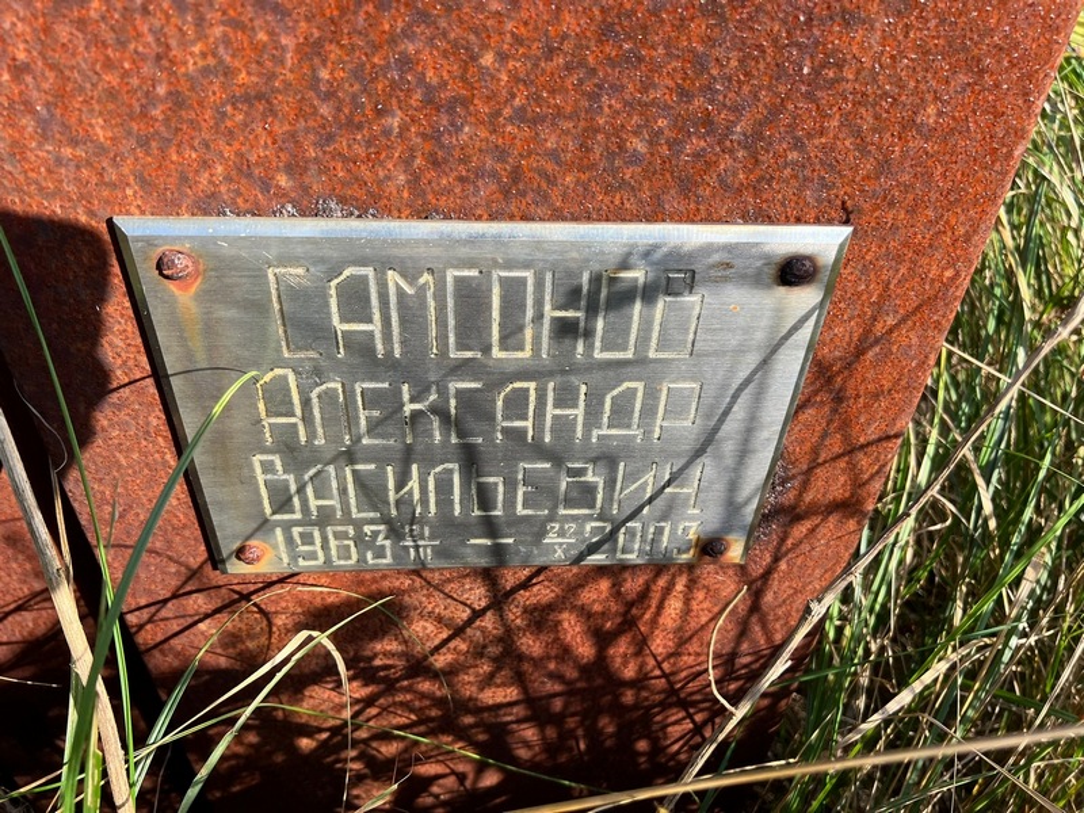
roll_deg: -3.3
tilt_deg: -42.7
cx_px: 542
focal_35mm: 26
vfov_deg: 53.1
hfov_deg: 67.3
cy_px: 406
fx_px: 814
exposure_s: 1/1112
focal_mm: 5.7
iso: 50
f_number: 1.5
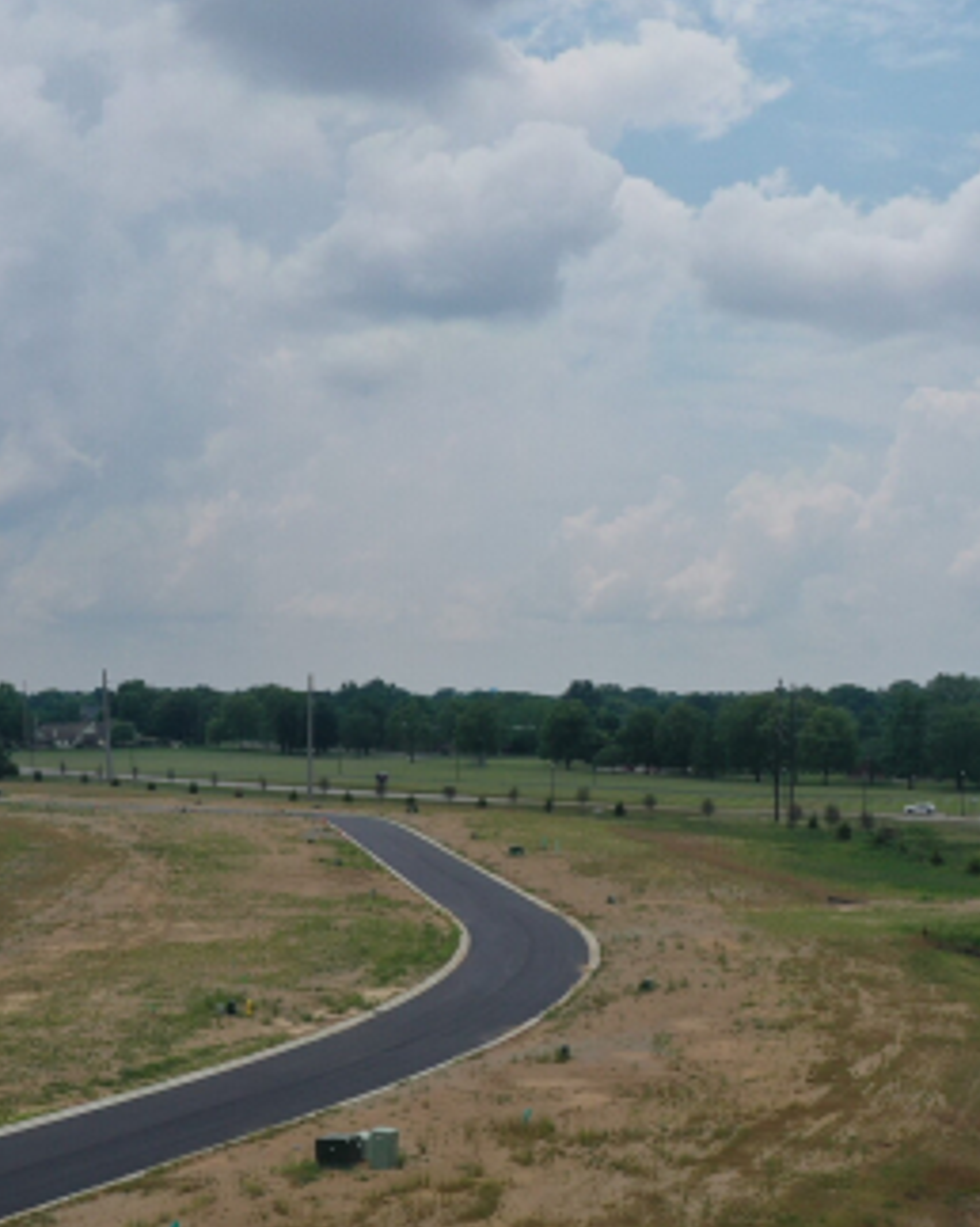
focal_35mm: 61
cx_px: 574
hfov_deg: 24.9
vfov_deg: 30.6
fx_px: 2214
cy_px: 874
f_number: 6.3
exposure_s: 1/800
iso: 100
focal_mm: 10.26
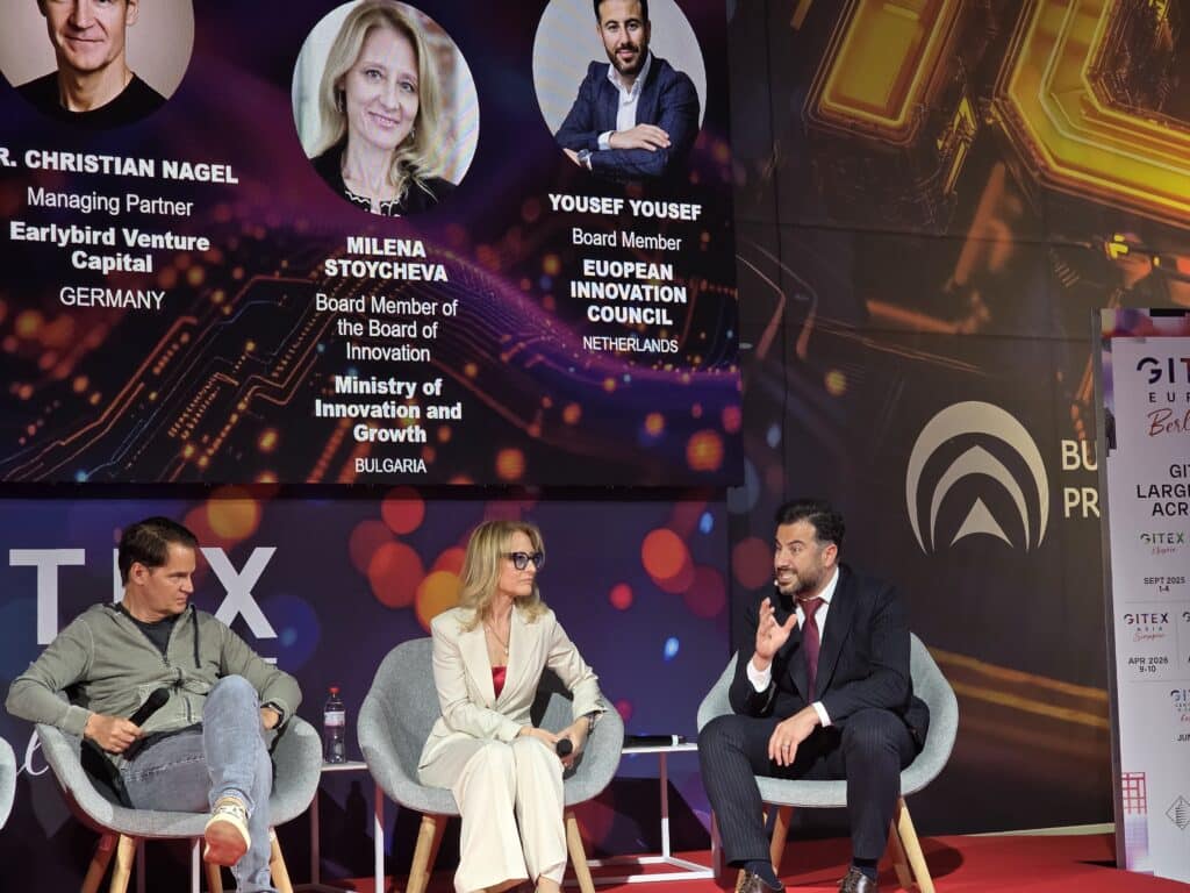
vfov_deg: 21.3
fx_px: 2372
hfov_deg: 28.2
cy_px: 446
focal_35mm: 69
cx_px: 595
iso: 160
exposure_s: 1/100
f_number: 2.4
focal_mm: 7.9
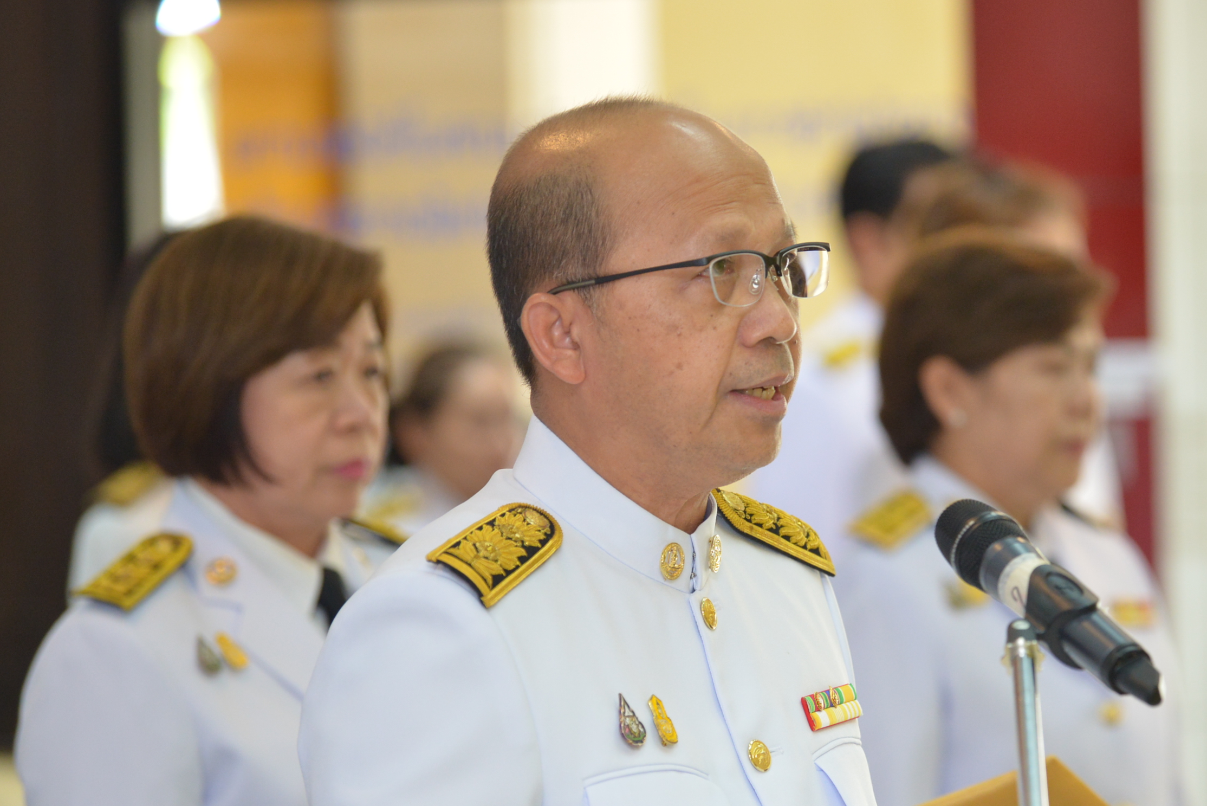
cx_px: 951
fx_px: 7479
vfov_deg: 6.2
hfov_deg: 9.2
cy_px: 518
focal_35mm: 223
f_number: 2.8
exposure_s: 1/180
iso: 1600
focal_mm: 135
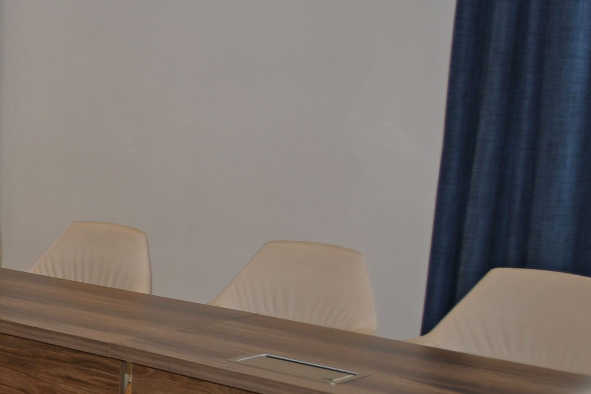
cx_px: -230
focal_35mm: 78
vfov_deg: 17.3
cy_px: 319
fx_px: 1281
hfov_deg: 22.5
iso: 100
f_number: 3.5
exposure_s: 1/60
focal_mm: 18
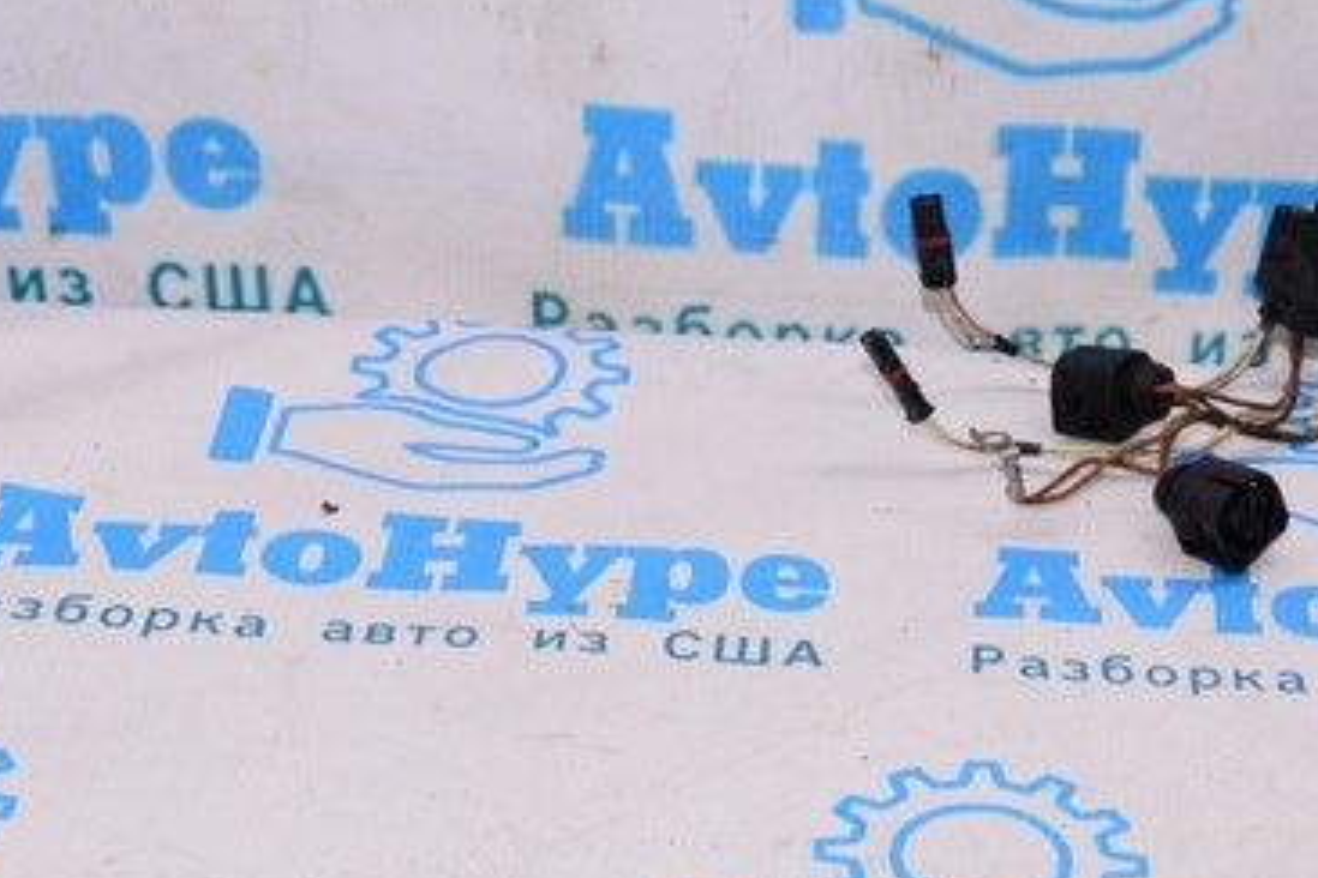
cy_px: 804
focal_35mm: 96
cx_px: 1098
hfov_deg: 20.9
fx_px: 3529
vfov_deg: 14.0
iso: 1600
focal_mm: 23
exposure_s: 1/200
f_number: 8
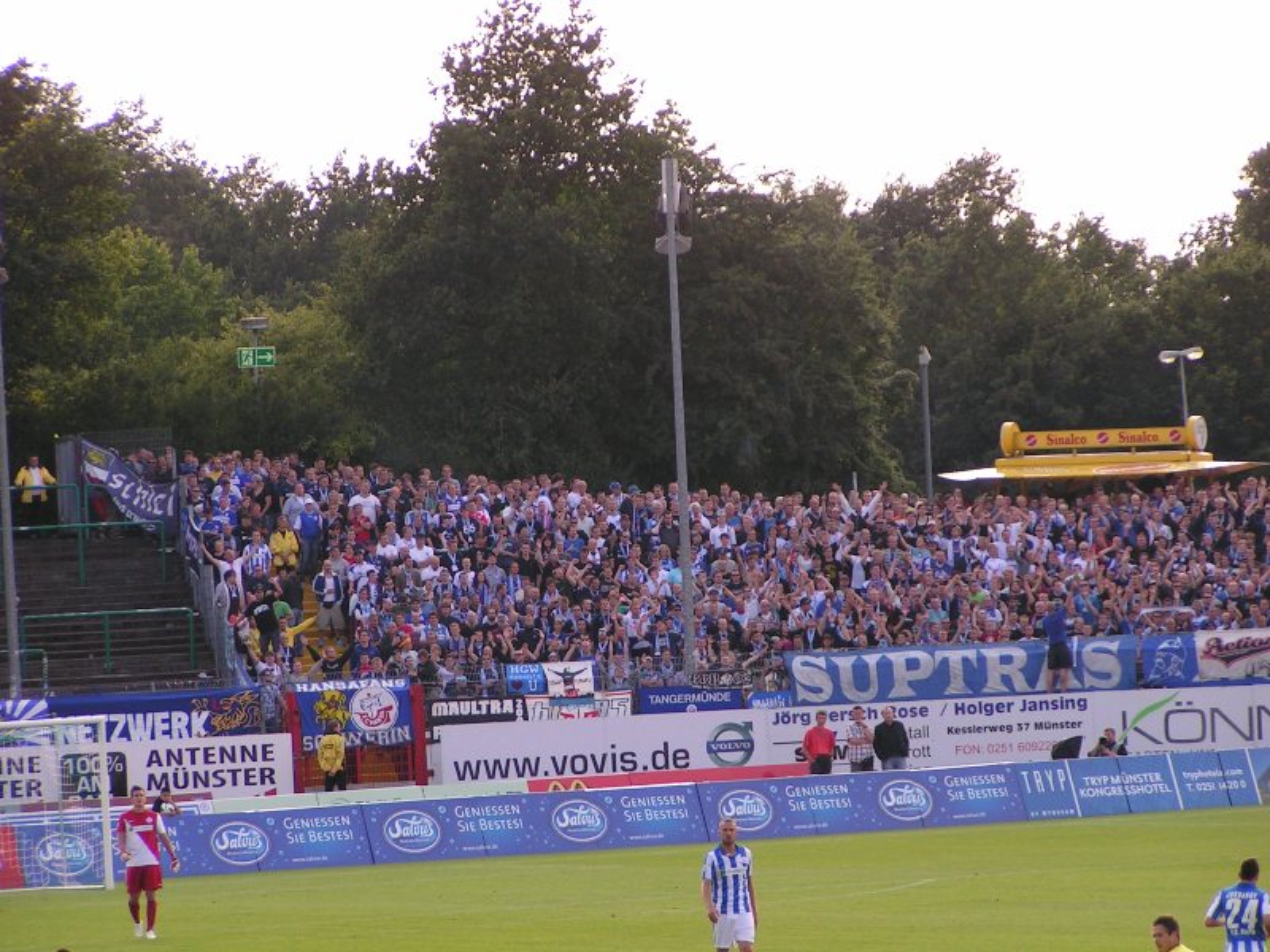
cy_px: 476
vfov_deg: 7.2
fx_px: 7558
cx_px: 635
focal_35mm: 206
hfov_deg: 9.6
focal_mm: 31.5
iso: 64
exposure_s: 1/250
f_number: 3.5
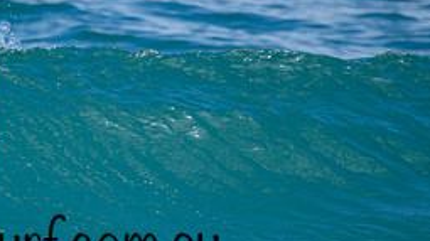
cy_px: 163
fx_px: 29760
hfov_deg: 0.8
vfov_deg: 0.5
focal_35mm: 2612
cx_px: 31
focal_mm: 800
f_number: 6.3
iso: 320
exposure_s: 1/2000
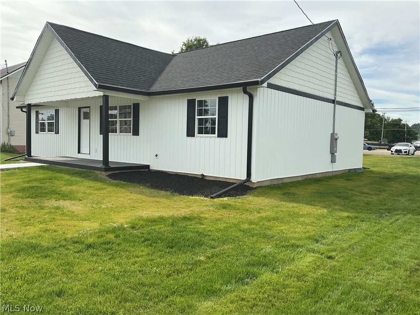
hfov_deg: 61.7
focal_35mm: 29
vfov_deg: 48.2
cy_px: 158
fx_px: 352
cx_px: 210
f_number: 1.8
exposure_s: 1/1675
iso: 25
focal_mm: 3
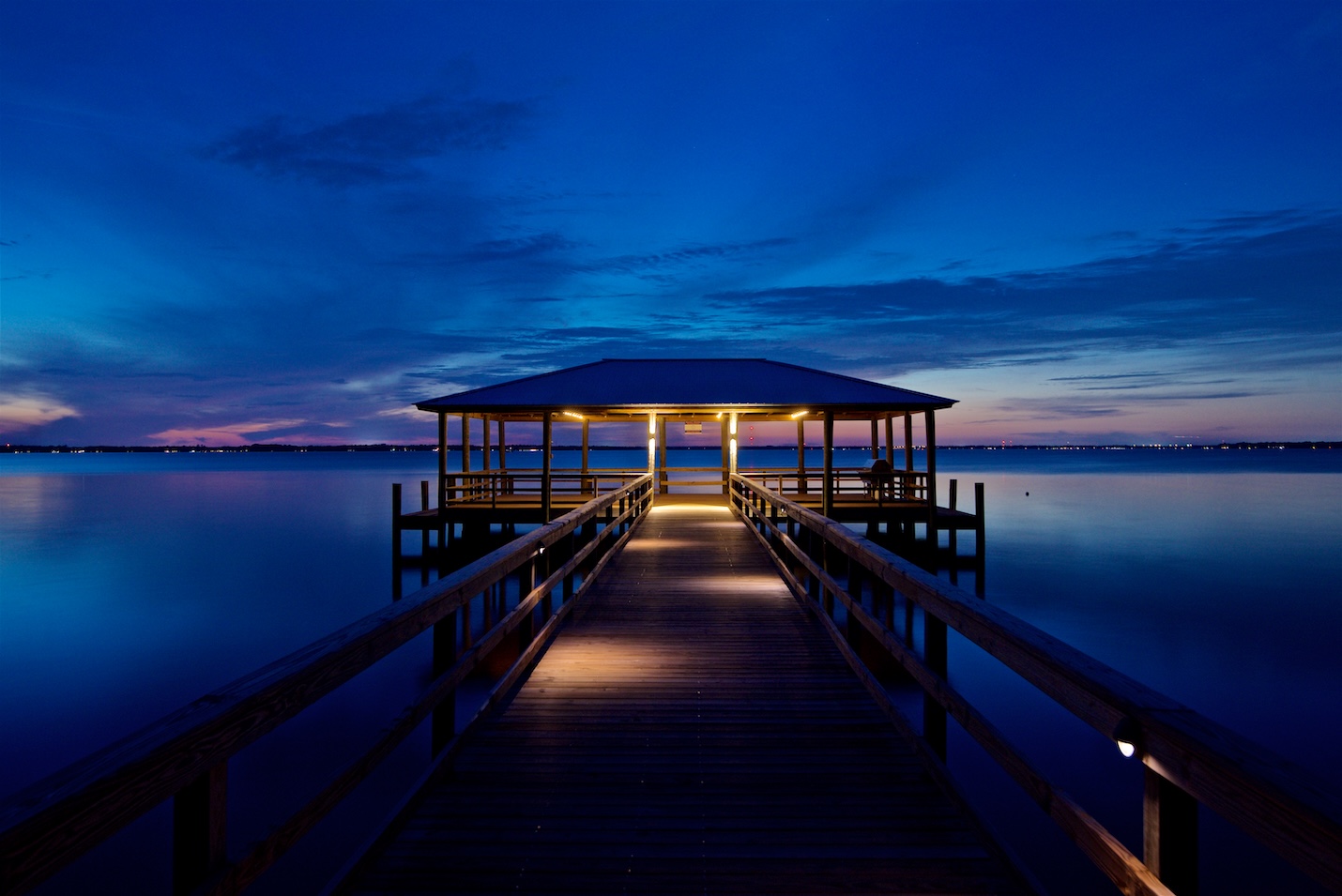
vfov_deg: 46.5
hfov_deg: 65.4
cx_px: 671
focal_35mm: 28
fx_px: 1044
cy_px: 448
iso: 200
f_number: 8
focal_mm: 28
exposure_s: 6
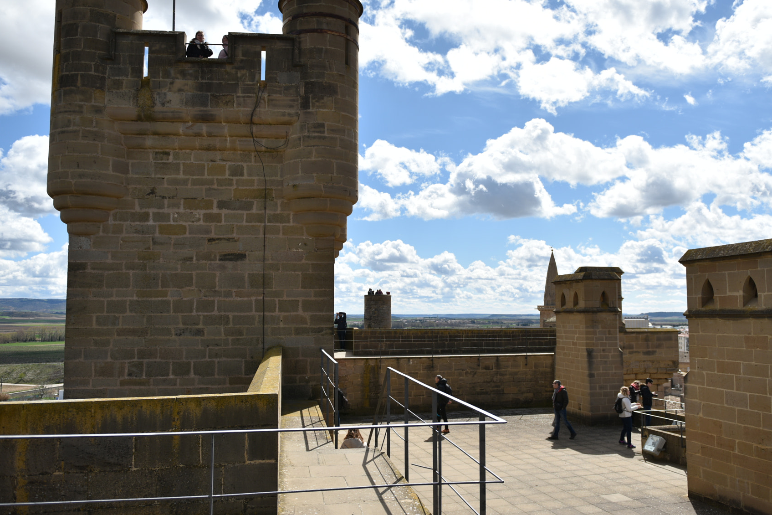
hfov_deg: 63.6
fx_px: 622
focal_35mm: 29
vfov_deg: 45.0
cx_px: 406
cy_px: 263
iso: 100
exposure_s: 1/2500
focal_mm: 24
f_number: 3.2
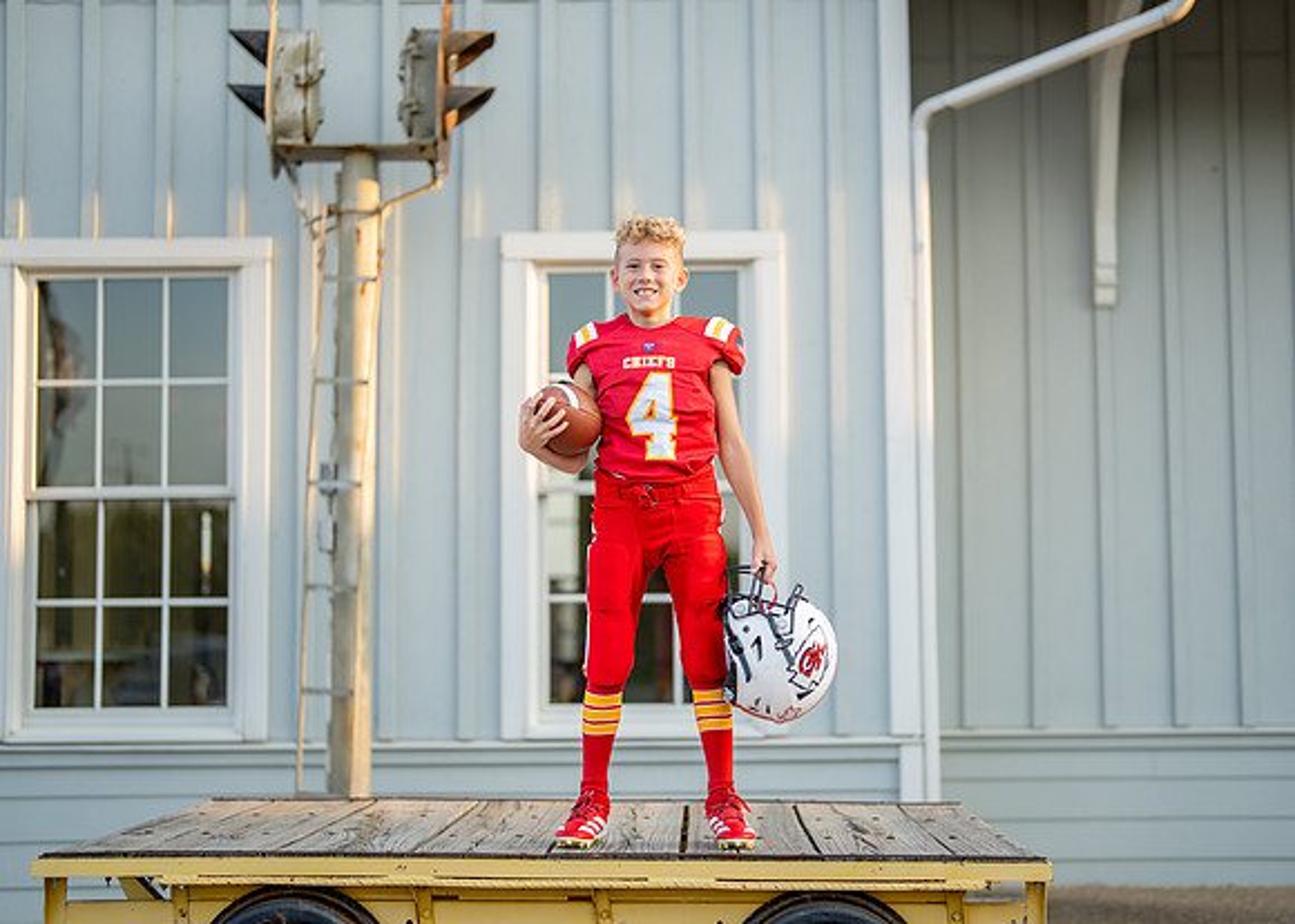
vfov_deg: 24.8
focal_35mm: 57
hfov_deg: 34.2
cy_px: 480
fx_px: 2105
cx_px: 685
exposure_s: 1/2500
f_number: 1.2
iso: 200
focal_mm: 50
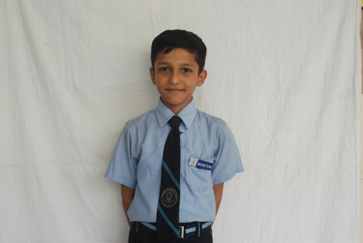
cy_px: 122
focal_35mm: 42
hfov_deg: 46.3
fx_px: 424
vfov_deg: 32.0
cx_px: 182
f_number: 4
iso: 200
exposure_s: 1/60
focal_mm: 28
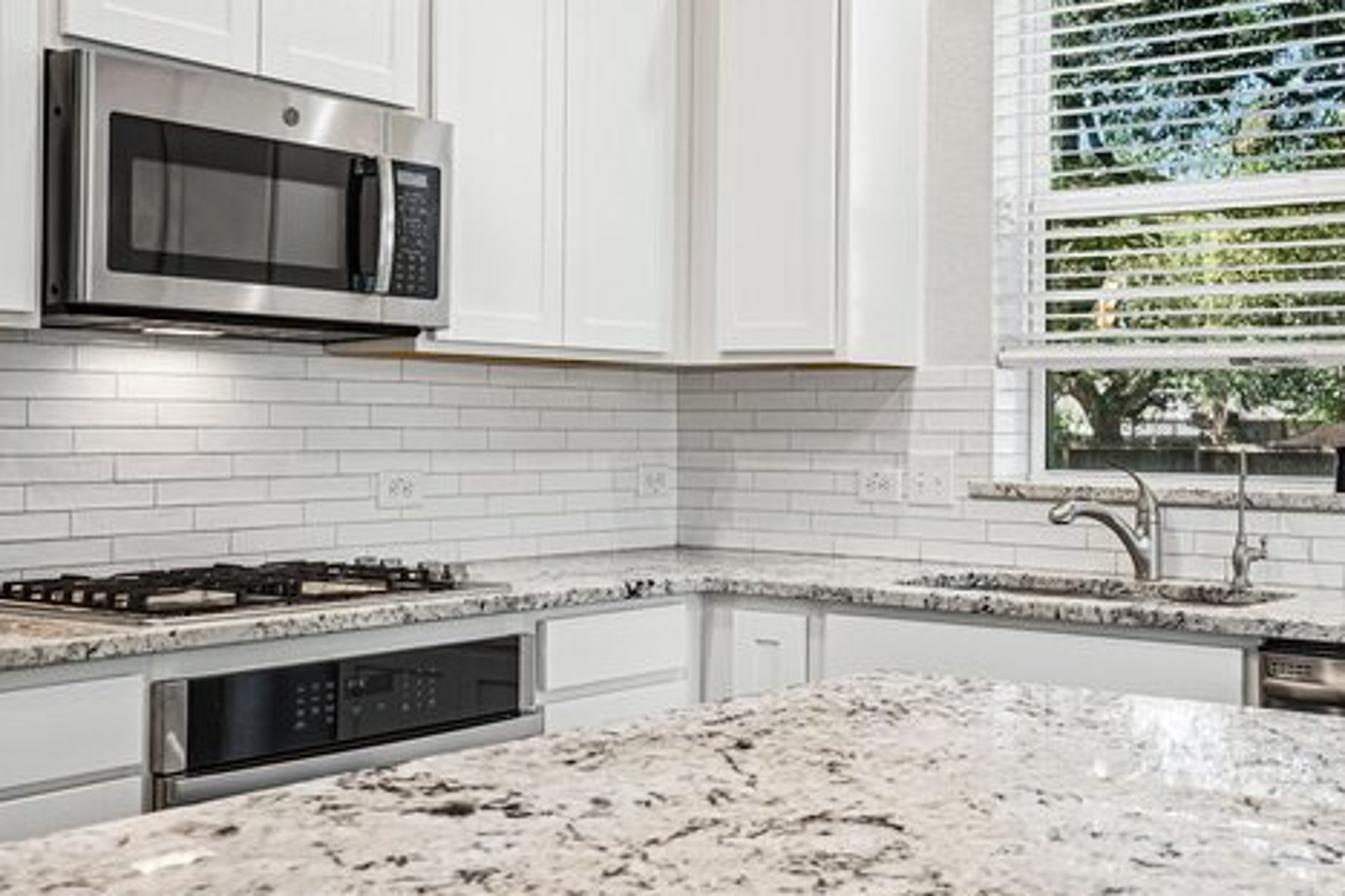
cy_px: 396
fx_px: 1793
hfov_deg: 40.8
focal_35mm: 48
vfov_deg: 28.0
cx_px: 853
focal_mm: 35
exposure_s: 1/15
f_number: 8
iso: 400
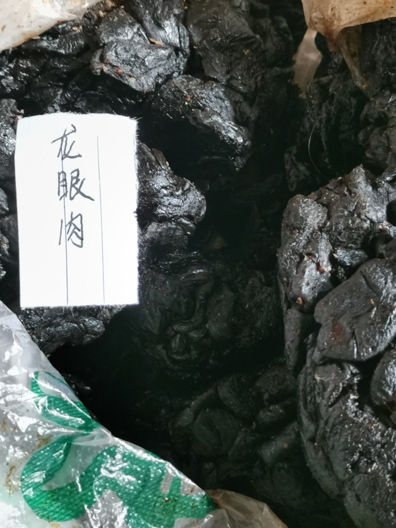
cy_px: 264
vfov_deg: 23.8
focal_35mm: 82
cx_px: 198
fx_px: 1251
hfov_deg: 18.0
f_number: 1.8
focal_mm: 5.58
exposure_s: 1/50
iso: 160
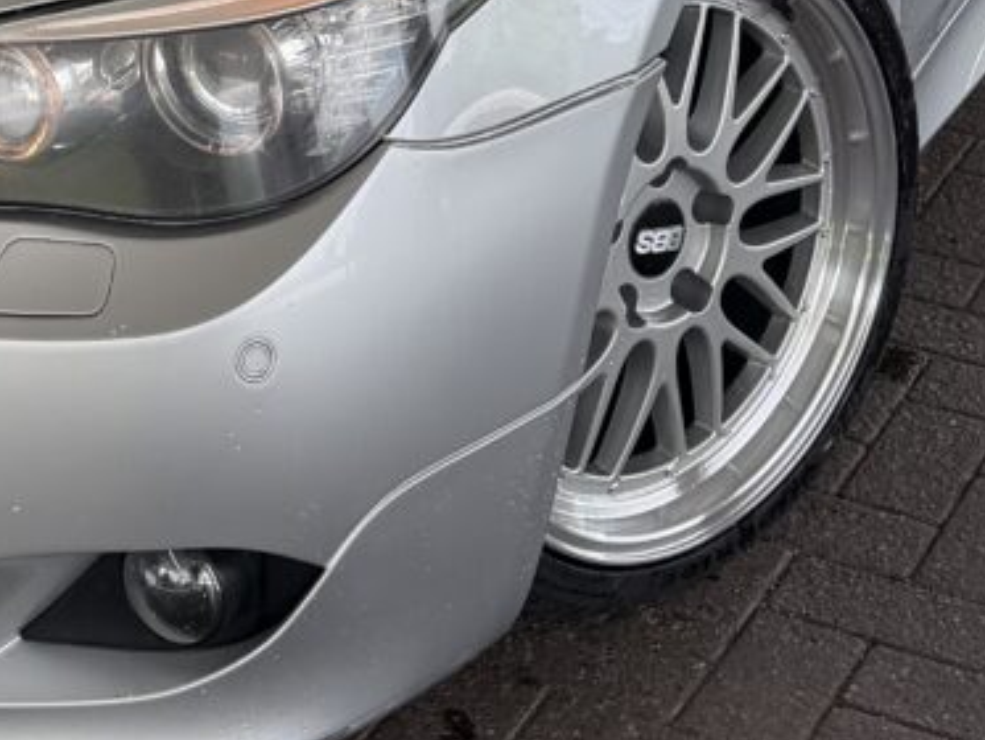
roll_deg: +0.3
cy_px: -584
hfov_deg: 18.7
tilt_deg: -6.9
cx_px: 92
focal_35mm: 103
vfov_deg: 13.0
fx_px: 2932
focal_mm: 6.76
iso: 100
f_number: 1.78
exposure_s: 1/1005
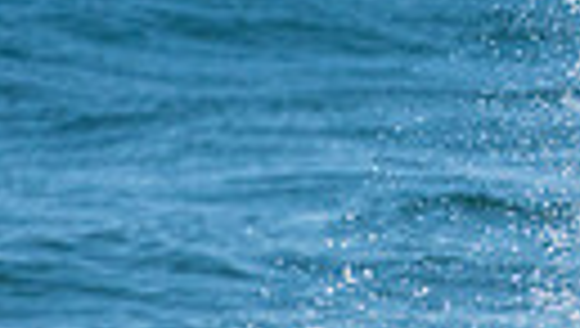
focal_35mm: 2369
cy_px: -204
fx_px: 36486
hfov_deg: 0.9
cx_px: 796
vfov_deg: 0.5
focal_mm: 500
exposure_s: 1/4000
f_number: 5.6
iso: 560
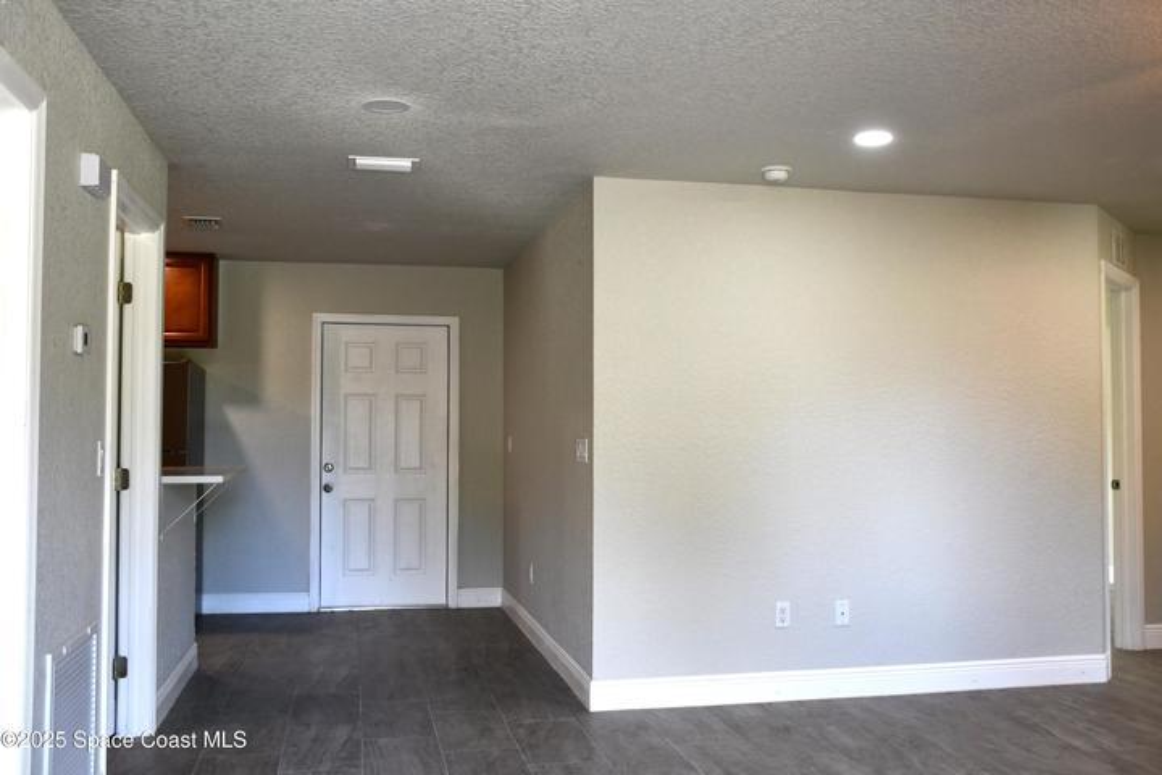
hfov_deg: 57.2
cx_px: 581
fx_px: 1065
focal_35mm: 33
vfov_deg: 40.0
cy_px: 388
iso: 720
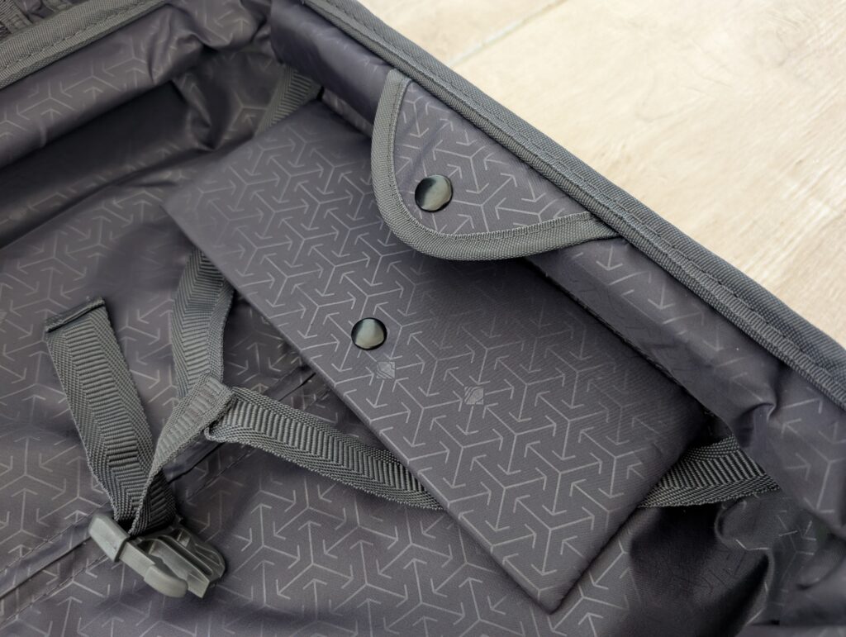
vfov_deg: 56.9
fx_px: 587
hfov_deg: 71.5
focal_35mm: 24
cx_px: 423
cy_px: 318
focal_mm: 6.9
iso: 335
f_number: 1.68
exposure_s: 1/23.8
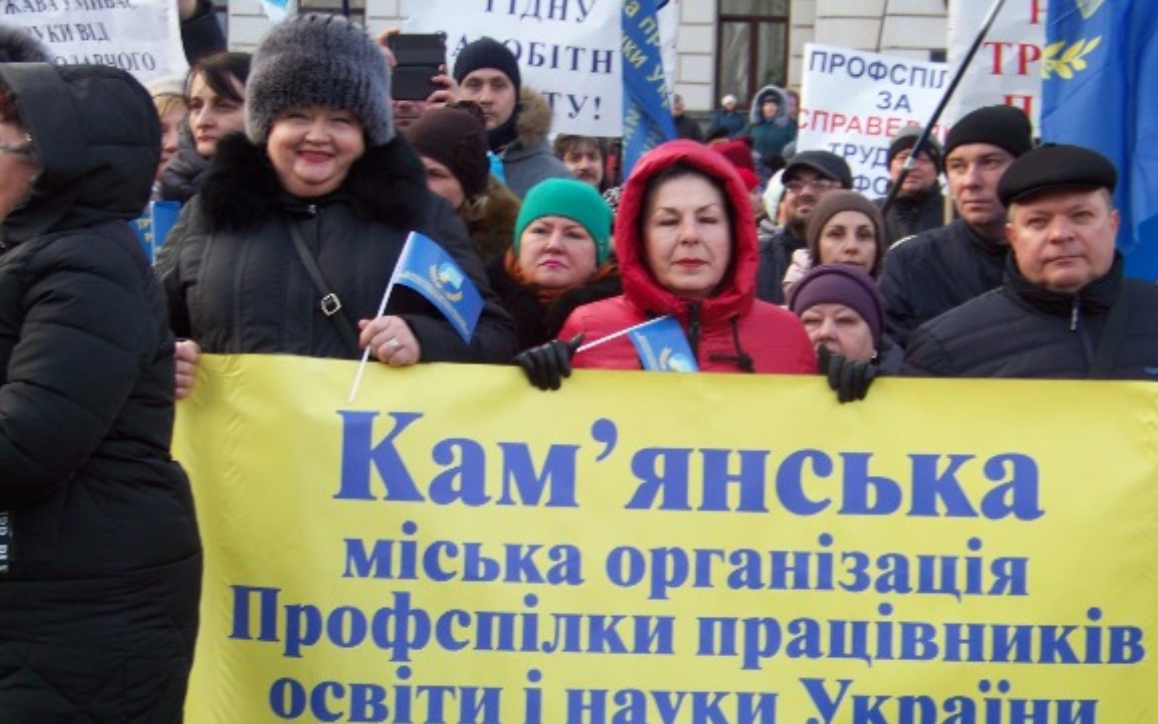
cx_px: 595
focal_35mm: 73
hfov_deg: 28.2
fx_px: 2304
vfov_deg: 17.8
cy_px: 402
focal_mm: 10.5
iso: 71
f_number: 3.2
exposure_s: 1/100
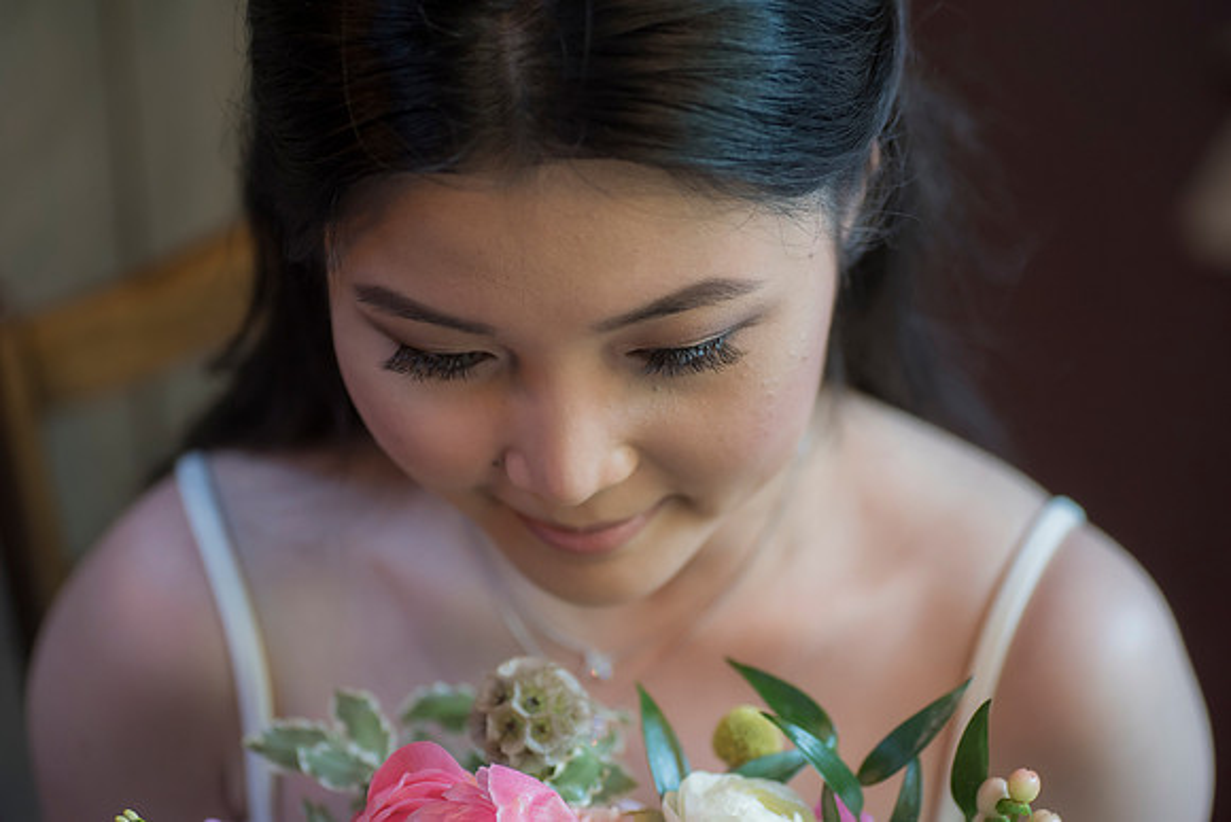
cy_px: 411
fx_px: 3078
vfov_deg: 15.2
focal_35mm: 90
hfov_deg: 22.6
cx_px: 616
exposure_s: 1/100
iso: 1250
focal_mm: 90
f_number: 3.5
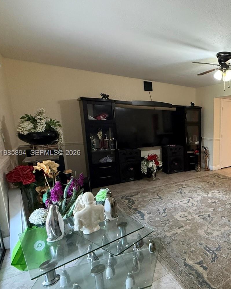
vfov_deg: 75.0
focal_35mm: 22
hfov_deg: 52.4
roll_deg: -1.8
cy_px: 153
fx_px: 188
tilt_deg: -9.3
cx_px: 223
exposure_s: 1/60
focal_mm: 2.22
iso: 500
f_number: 2.2
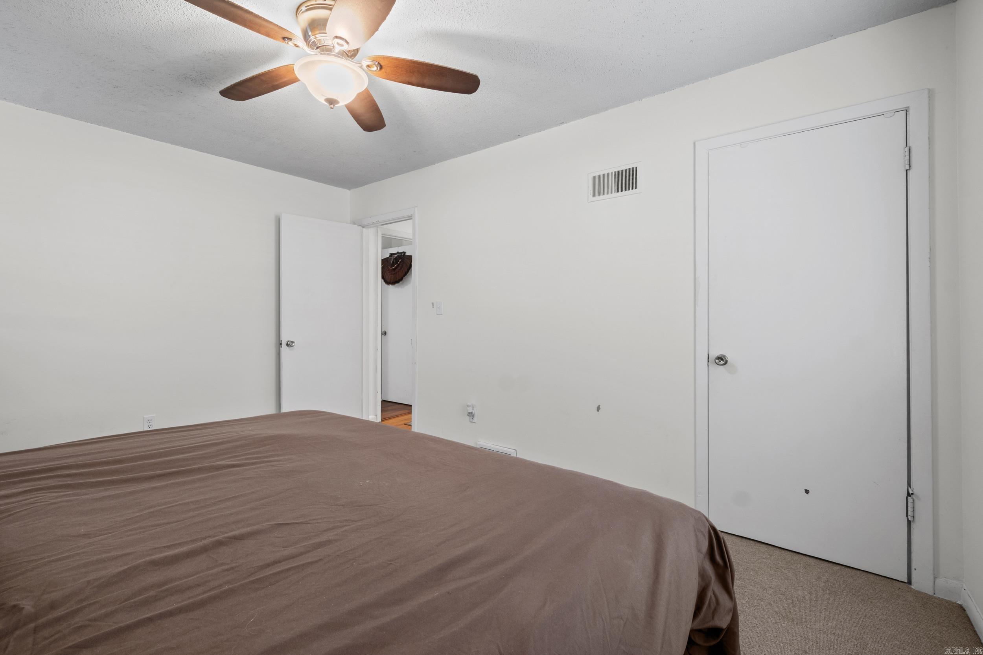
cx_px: 492
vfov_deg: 77.3
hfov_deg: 100.4
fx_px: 410
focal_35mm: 15
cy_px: 328
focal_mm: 10
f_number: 9
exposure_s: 2
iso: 250
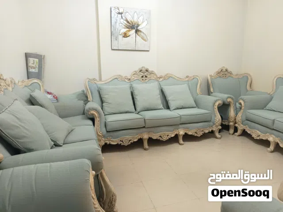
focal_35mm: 24
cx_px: 142
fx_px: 196
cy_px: 106
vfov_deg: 56.8
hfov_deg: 71.6
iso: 974
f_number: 1.7
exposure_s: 1/50
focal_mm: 5.31
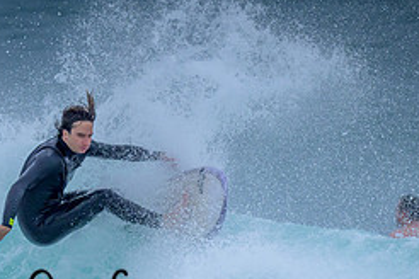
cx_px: 62
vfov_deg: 0.6
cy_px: 320
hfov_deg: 0.9
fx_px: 27896
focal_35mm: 2397
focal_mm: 800
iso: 1100
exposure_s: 1/2000
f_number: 6.3
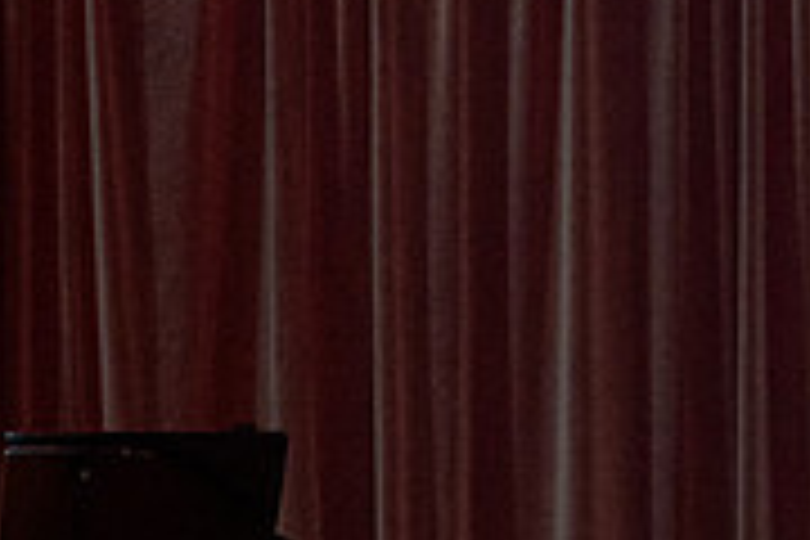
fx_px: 19393
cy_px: 715
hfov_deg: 2.4
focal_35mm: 862
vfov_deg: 1.6
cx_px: 94
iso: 2500
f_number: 6.3
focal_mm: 200
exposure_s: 1/250
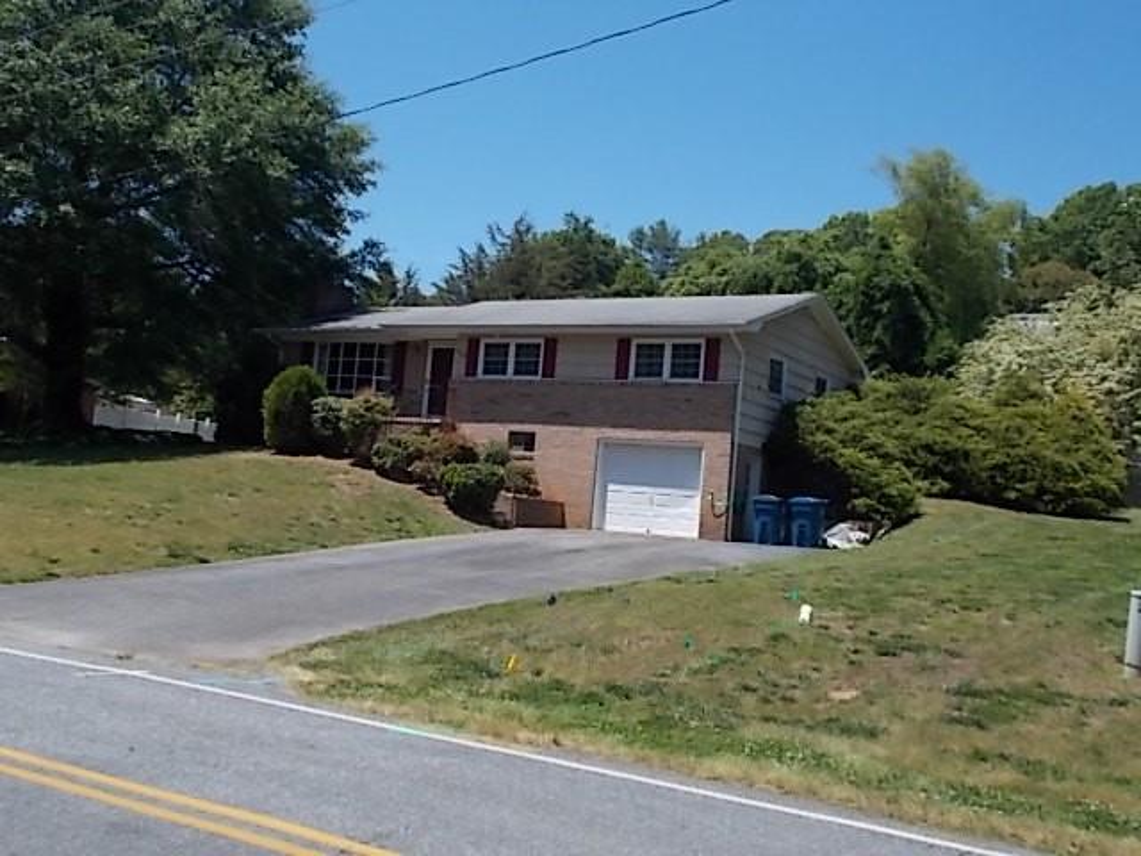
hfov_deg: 47.9
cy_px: 428
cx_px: 570
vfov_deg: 36.8
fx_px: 1286
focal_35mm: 39
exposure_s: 1/100
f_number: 9.8
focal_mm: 6.9
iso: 80
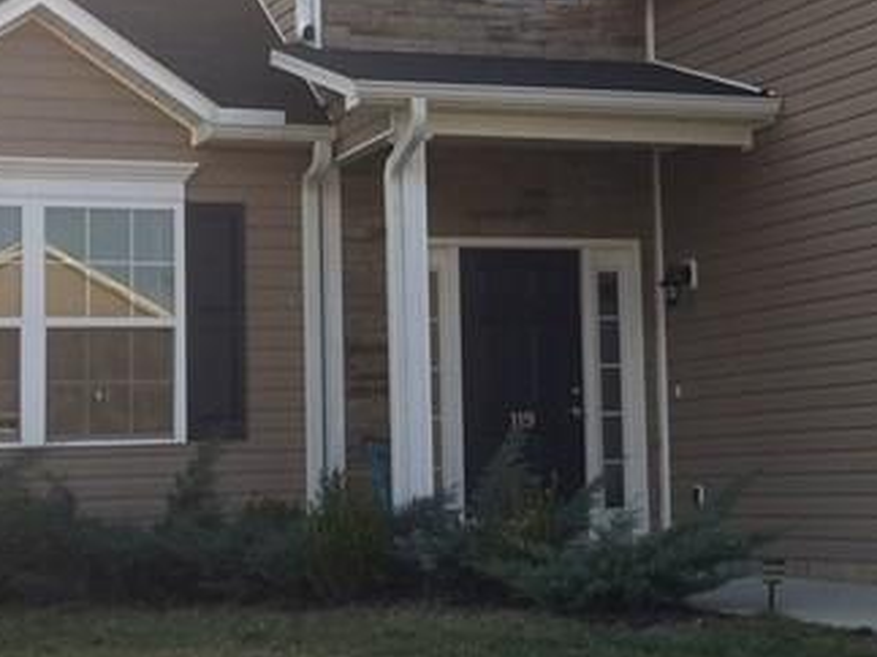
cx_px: 720
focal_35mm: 92
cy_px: 271
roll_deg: +1.3
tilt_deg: +6.7
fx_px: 2330
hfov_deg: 21.0
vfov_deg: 16.0
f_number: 2.2
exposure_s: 1/534
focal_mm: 4.15
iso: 32
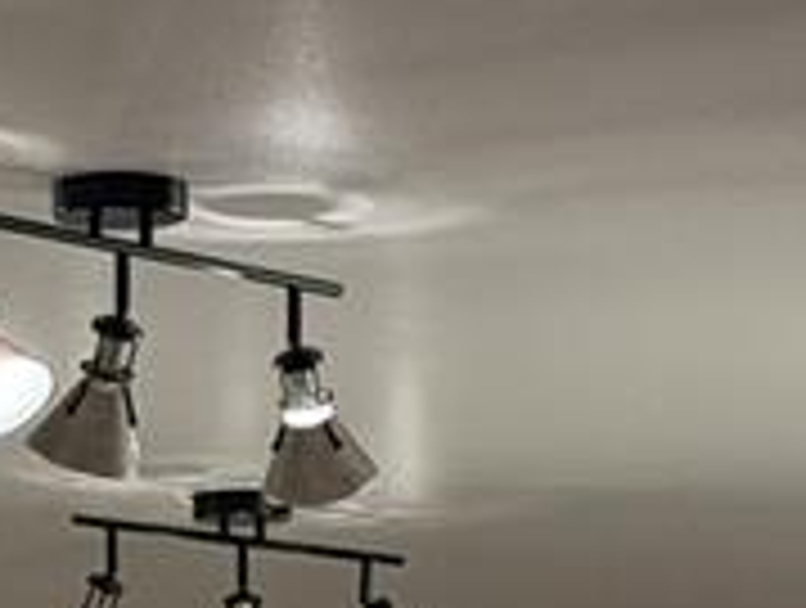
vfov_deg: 5.3
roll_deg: +0.5
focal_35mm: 274
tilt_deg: +1.3
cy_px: 1216
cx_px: 338
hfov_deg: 7.2
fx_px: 6393
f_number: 1.78
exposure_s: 1/153
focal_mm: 6.76
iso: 125
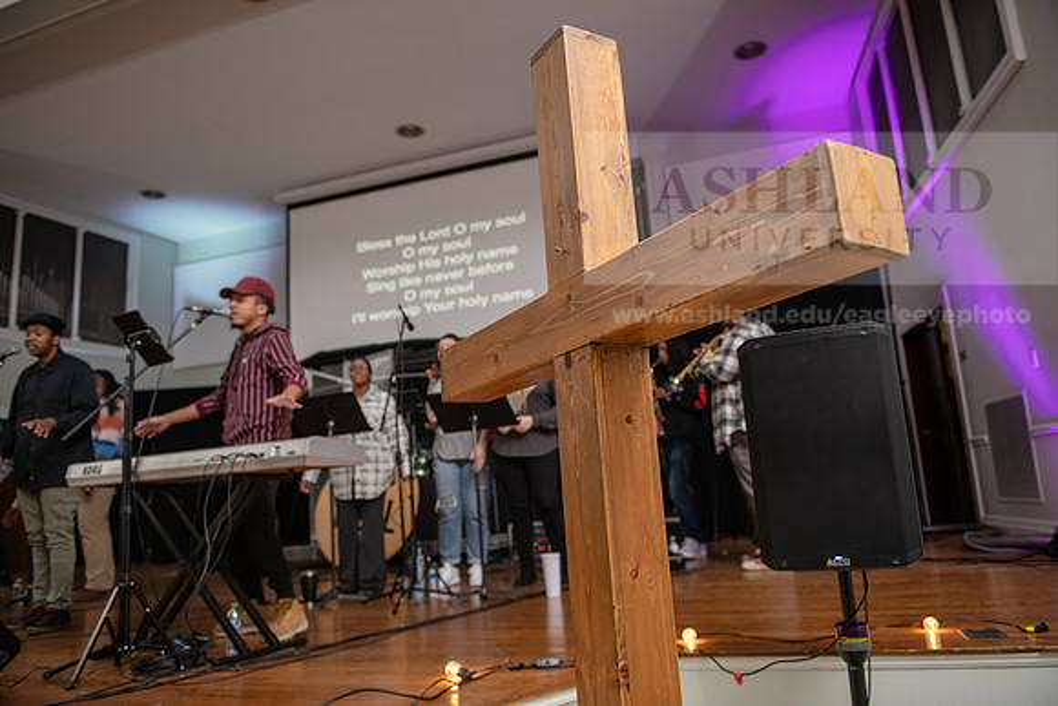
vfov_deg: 49.6
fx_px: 764
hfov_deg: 69.4
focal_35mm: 26
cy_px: 353
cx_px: 529
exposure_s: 1/100
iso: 1000
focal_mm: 26
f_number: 2.8
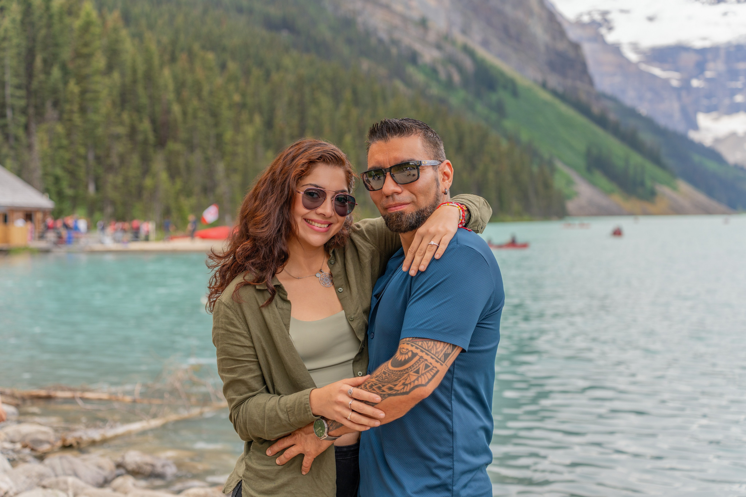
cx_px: 373
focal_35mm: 53
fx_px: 1098
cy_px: 248
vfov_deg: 25.5
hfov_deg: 37.5
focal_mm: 53
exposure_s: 1/400
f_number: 3.2
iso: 160
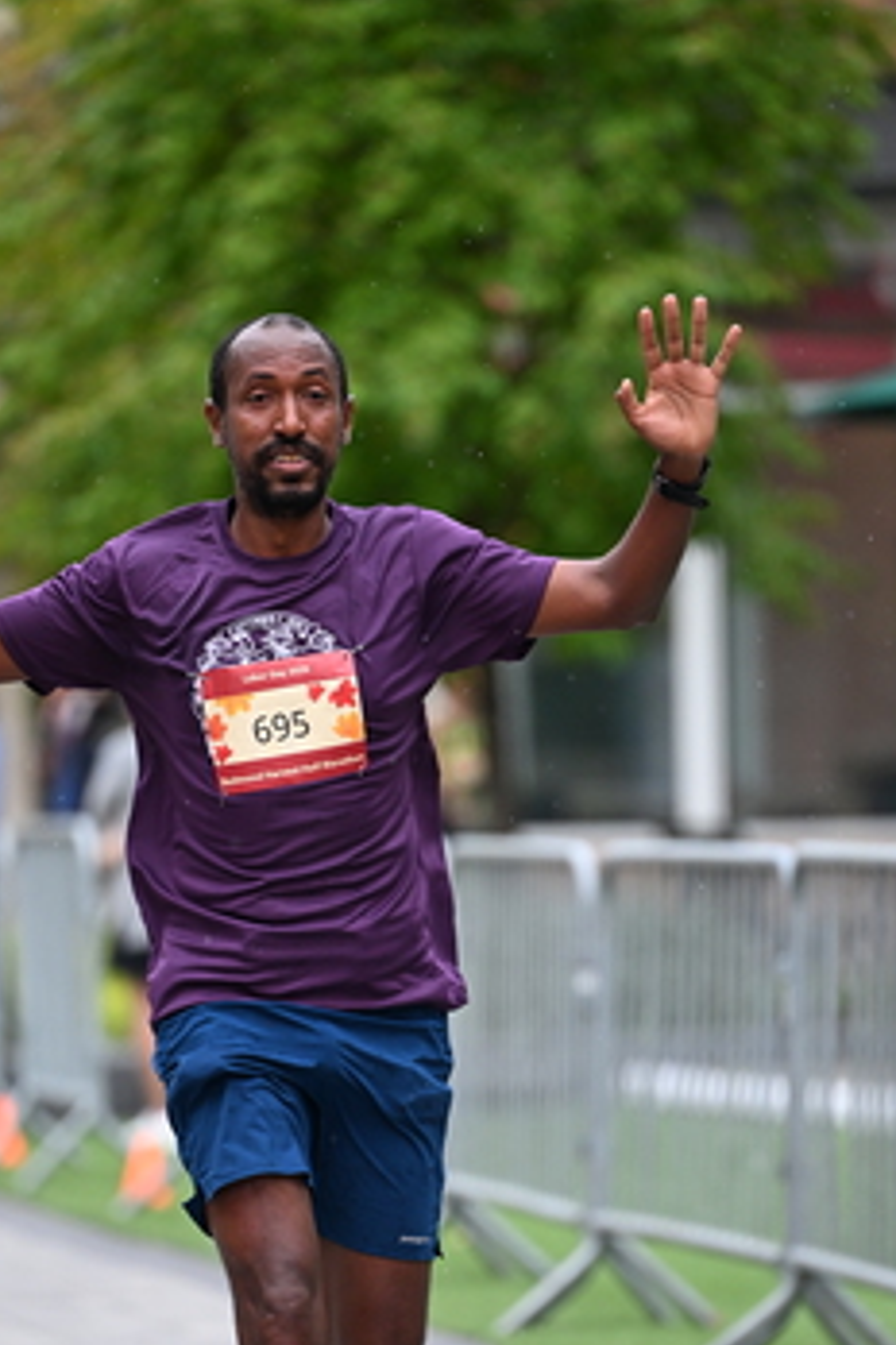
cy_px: 955
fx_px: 11498
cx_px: 396
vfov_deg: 6.7
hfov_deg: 4.5
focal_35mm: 308
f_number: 2.8
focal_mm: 195
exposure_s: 1/1600
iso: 1250
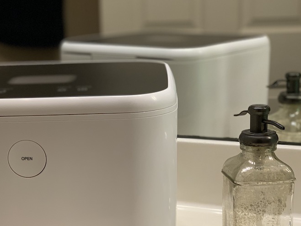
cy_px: 153
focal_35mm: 79
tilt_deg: -15.9
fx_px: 687
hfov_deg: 24.5
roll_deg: +2.2
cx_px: 93
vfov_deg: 18.6
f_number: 2.4
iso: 160
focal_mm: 6
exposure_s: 1/60
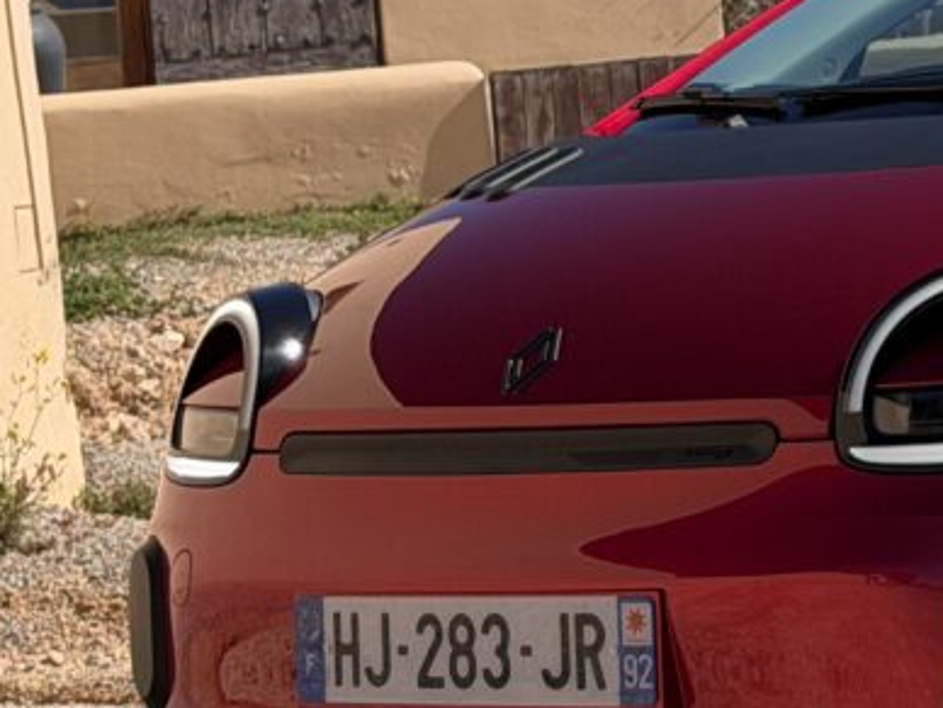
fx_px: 5176
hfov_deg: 10.0
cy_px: 127
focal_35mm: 190
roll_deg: +4.1
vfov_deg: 7.8
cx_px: 1512
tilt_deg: -2.9
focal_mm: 6.76
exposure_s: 1/5208
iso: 64
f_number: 1.78
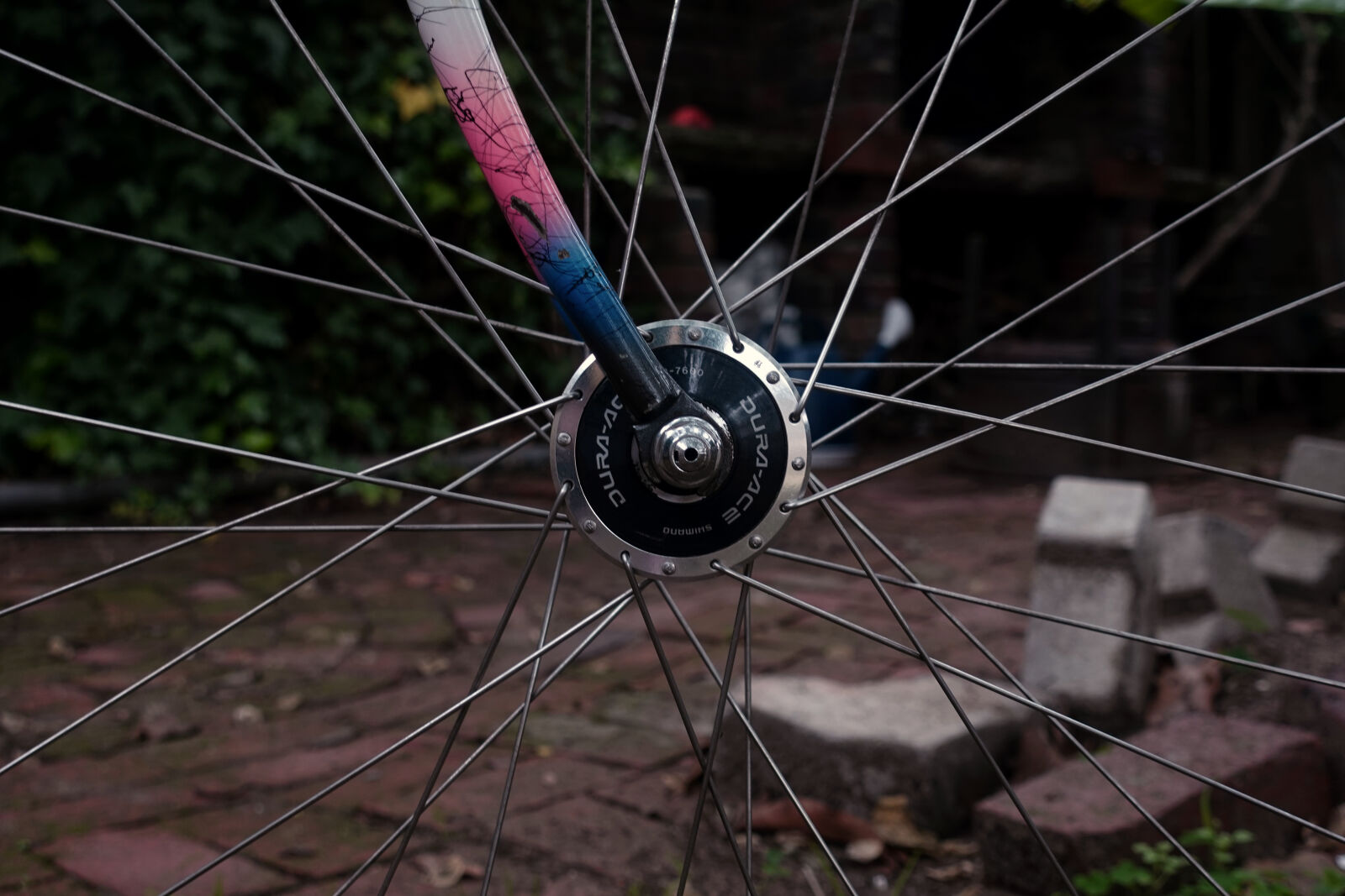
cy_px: 448
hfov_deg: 43.6
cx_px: 672
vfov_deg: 29.9
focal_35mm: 45
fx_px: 1681
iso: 125
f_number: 3.2
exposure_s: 1/50
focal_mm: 16.6
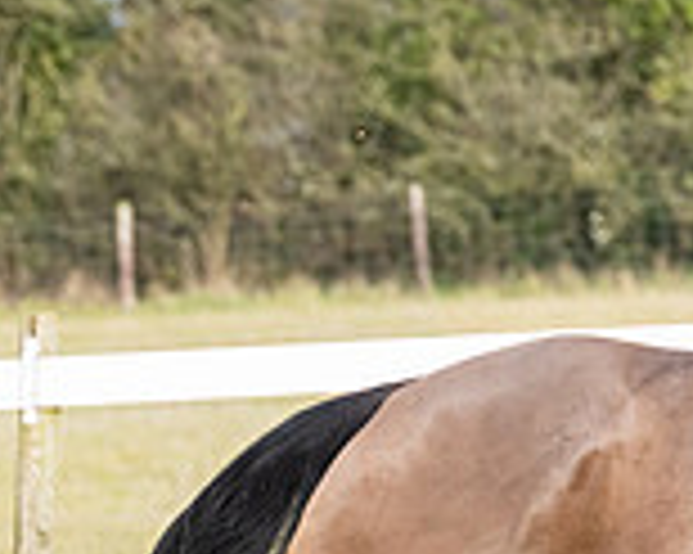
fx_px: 12770
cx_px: 1141
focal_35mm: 623
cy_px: 723
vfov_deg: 2.5
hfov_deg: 3.1
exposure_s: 1/1600
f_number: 5
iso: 800
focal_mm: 135
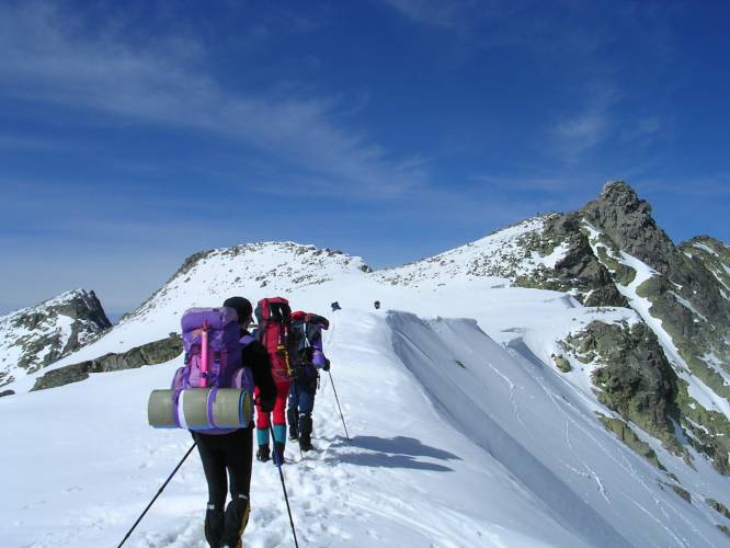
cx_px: 365
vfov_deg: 37.7
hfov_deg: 49.0
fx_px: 802
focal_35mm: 38
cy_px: 274
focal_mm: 5.8
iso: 100
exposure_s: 1/891
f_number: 5.6
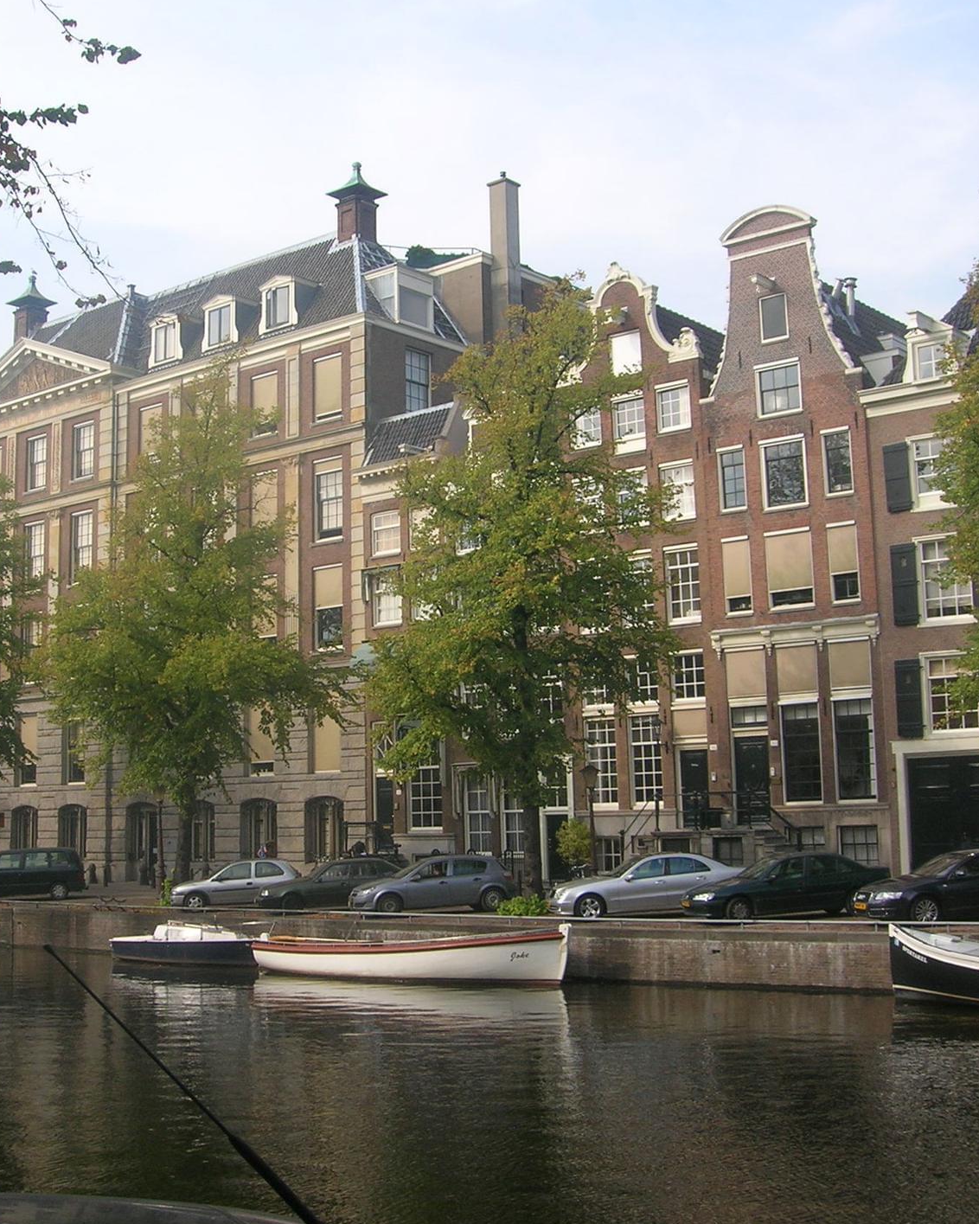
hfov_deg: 33.3
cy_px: 616
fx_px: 1630
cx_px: 375
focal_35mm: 45
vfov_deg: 41.2
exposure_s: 1/202
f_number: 4.9
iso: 50
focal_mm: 5.7
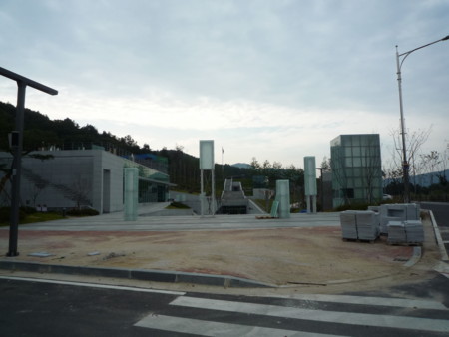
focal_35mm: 25
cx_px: 224
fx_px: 324
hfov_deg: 69.4
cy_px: 168
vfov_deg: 54.9
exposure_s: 1/800
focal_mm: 4.4
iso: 100
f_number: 4
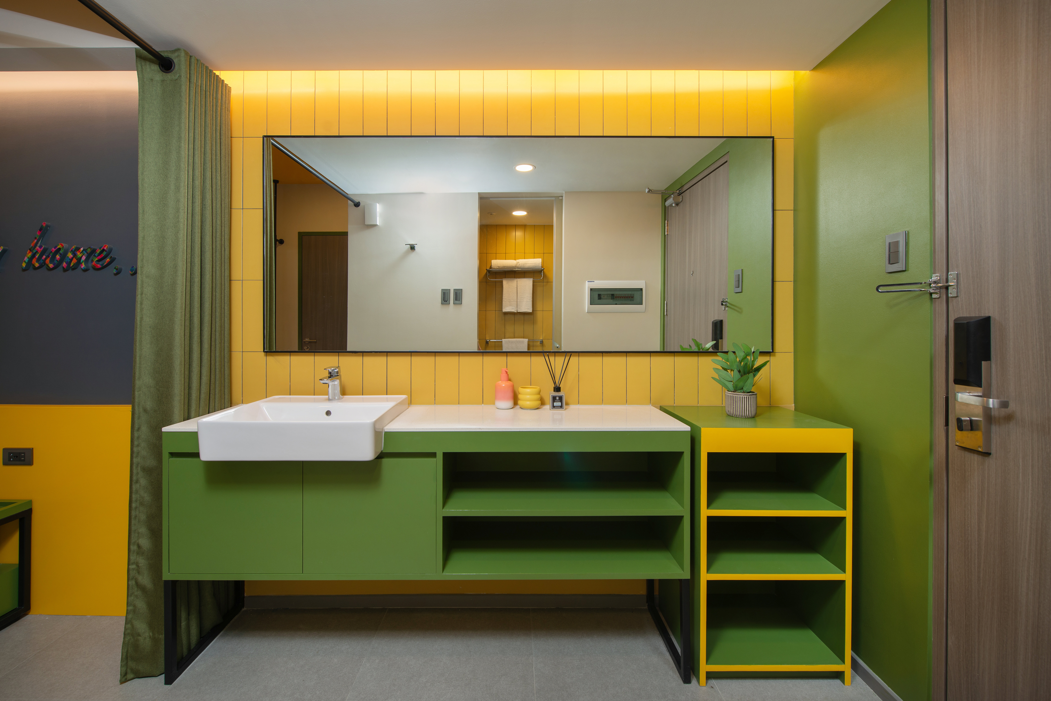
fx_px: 409
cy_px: 350
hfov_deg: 104.2
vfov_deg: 81.3
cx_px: 526
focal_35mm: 14
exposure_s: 1/8
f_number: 7.1
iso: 100
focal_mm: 14
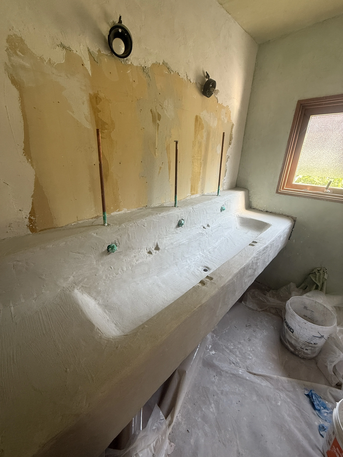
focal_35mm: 14
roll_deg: -2.5
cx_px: 172
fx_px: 185
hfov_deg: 85.7
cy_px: 228
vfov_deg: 102.1
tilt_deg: -21.9
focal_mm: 2.22
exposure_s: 1/99
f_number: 2.2
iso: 160
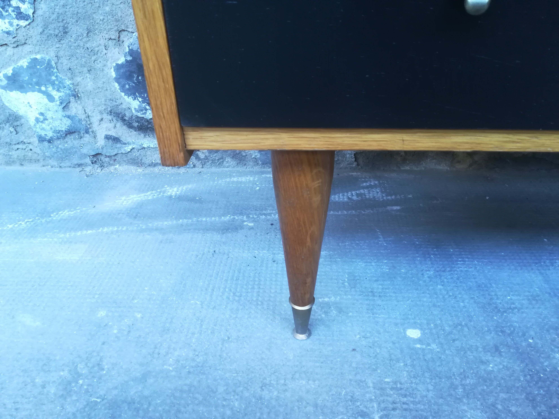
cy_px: 210
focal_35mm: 26
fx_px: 420
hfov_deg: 67.3
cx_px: 280
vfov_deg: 53.1
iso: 250
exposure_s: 1/33.3
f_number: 2.2
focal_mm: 3.83
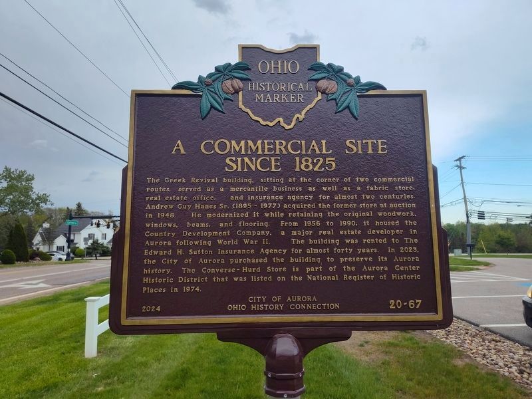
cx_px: 266
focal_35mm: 23
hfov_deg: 73.9
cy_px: 200
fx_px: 353
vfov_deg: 58.9
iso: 100
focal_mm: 5.56
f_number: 1.8
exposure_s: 1/649
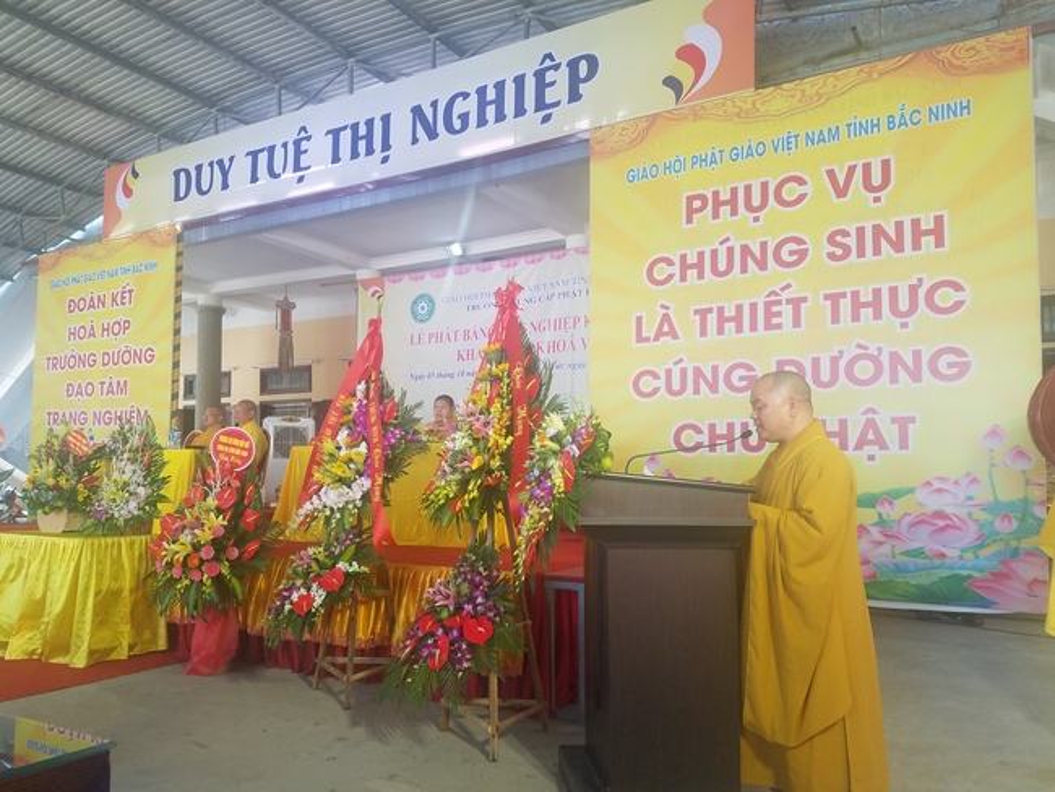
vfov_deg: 53.1
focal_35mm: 26
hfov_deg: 67.3
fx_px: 793
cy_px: 396
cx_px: 528
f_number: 1.7
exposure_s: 1/120
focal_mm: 4.2
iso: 80
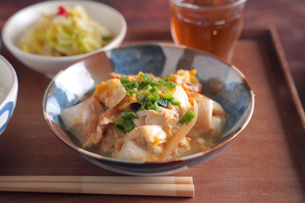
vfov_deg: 19.5
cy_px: 102
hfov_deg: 28.8
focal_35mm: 70
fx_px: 593
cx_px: 152
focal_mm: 70
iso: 10000
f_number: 5.6
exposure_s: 1/250
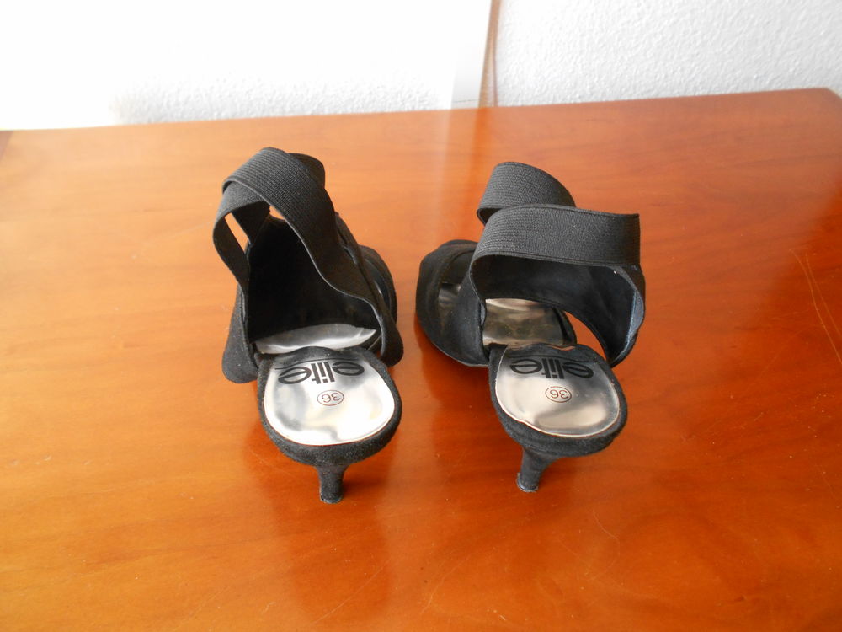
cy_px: 316
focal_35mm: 26
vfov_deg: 53.1
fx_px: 632
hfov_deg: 67.3
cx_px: 421
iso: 360
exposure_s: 1/30
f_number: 3.2
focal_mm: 4.6
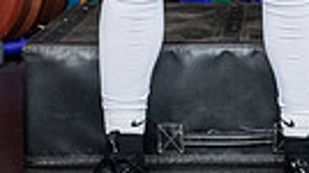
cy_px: -261
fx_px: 1326
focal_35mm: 162
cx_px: 208
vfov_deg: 7.0
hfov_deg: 13.3
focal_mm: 46
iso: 500
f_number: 5.6
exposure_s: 1/250
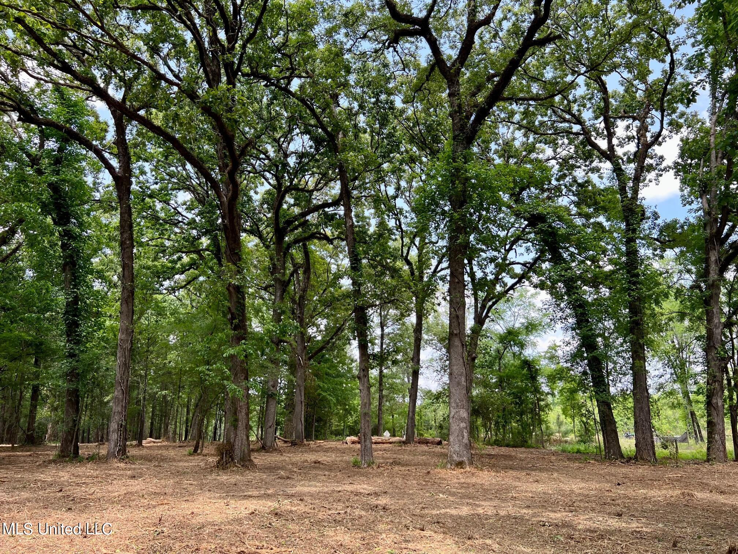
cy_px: 277
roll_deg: +0.7
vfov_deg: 53.1
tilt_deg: +15.9
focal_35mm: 26
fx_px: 554
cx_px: 369
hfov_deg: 67.3
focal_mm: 5.7
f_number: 1.5
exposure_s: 1/539
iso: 50
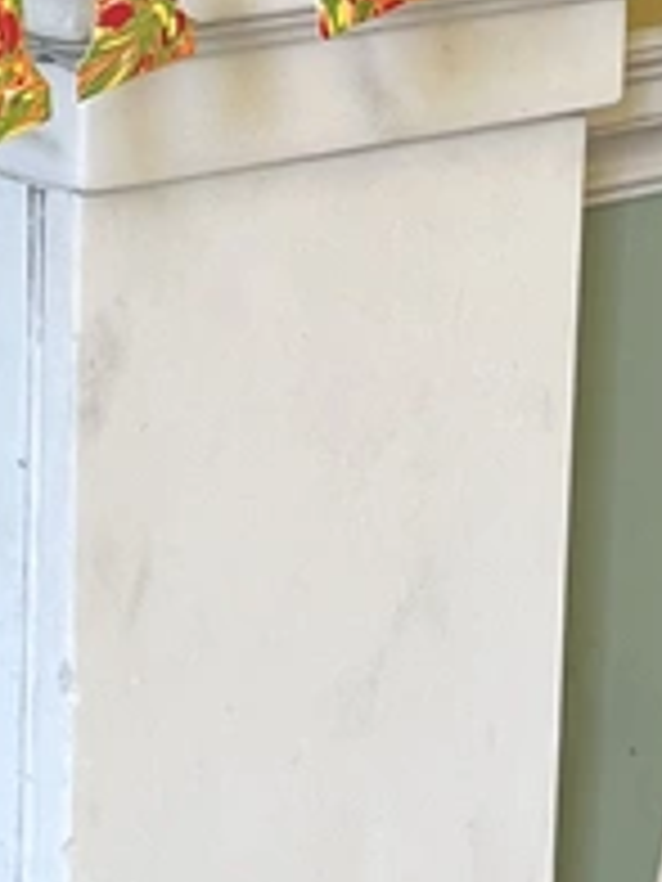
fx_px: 2983
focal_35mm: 117
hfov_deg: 11.5
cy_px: -36
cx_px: -635
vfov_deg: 16.4
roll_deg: +2.5
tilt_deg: -10.6
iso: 125
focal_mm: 5.1
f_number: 1.6
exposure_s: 1/74
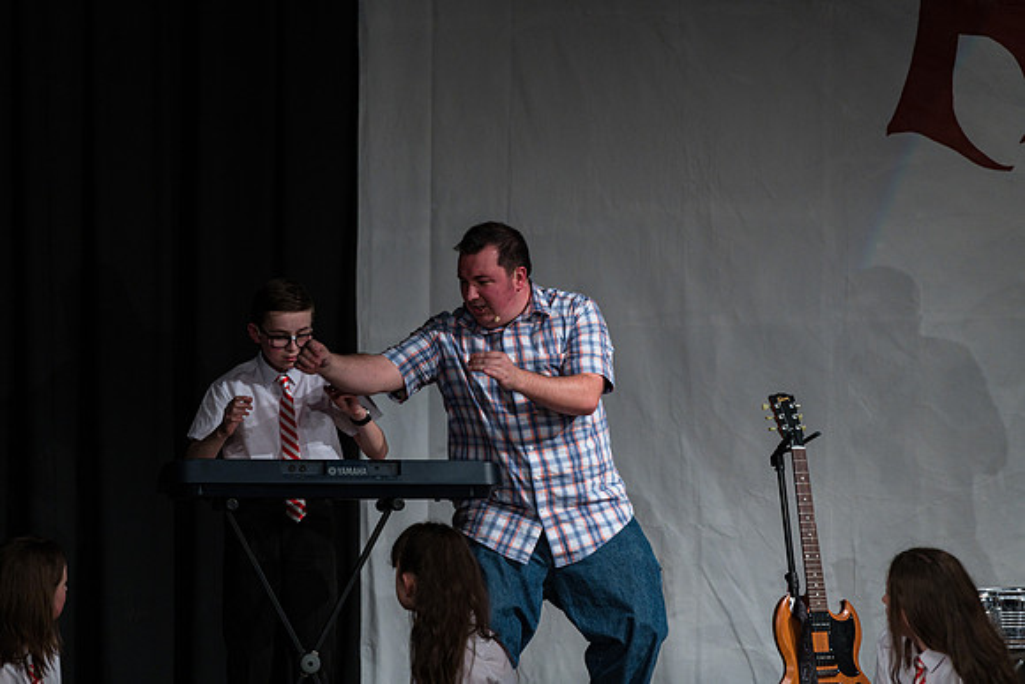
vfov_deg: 6.9
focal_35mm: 200
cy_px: 342
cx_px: 512
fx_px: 5696
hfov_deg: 10.3
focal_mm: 200
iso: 1250
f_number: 4
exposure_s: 1/320
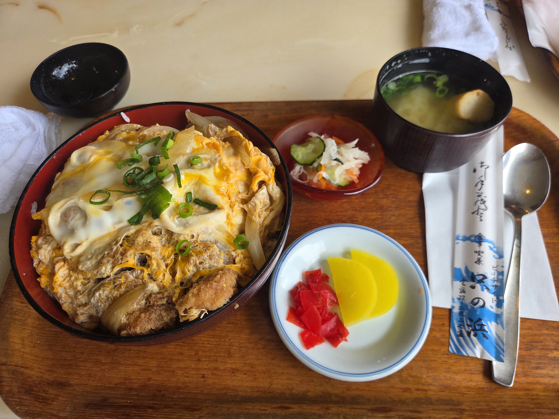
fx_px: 371
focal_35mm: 23
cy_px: 210
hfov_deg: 73.9
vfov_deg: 58.9
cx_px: 280
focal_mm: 5.4
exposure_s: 1/180
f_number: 1.8
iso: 50
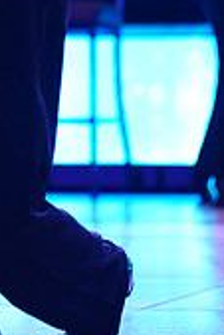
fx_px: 5011
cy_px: -75
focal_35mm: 538
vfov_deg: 3.8
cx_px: -94
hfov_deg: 2.6
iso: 2000
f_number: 2.8
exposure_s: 1/400
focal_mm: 157
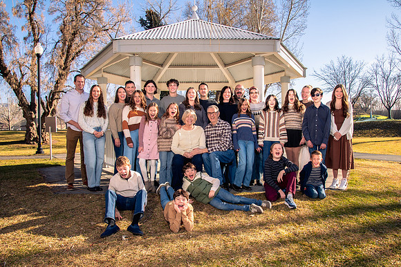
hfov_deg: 66.8
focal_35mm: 27
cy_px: 147
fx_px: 304
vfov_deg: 47.4
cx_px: 207
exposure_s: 1/200
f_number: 8
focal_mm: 24
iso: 250
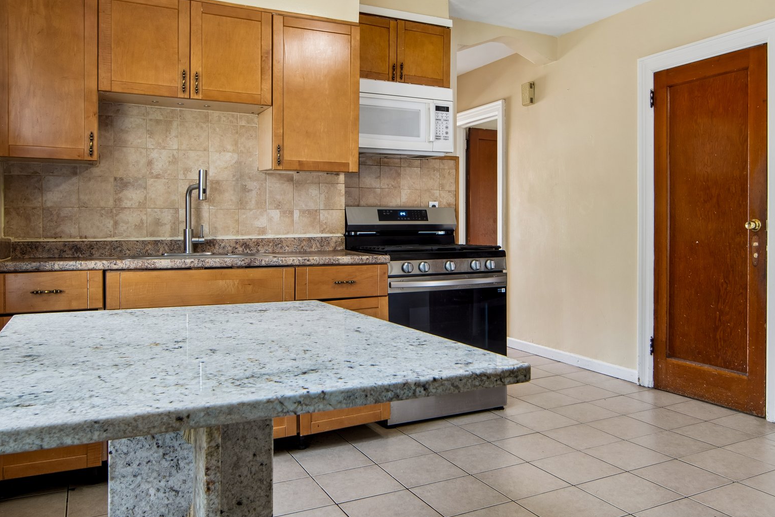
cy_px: 230
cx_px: 425
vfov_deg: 46.3
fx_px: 603
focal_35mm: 28
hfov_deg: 65.3
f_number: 9
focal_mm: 14
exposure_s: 1/4
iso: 100
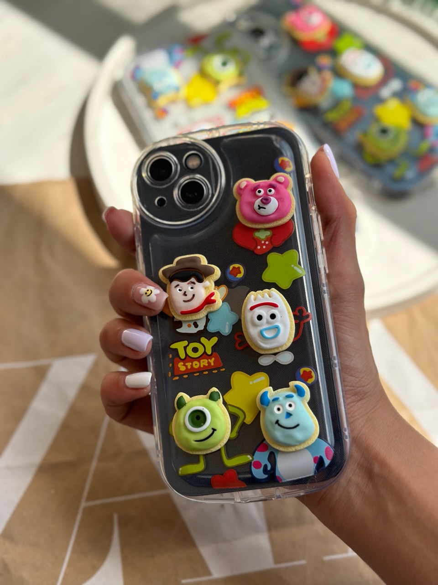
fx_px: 810
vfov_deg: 39.7
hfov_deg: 30.3
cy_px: 292
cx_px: 219
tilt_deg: -60.2
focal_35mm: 48
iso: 100
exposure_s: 1/3257
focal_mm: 6.86
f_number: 1.78
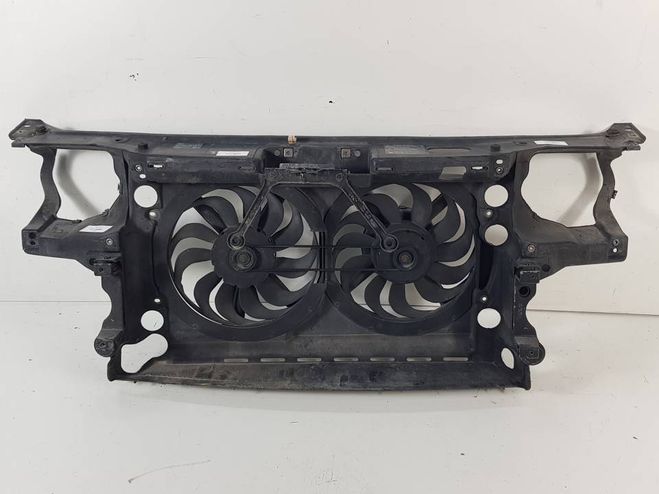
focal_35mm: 26
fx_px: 495
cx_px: 330
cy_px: 247
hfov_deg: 67.3
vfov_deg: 53.1
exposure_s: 1/100
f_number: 1.7
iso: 80
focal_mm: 4.2
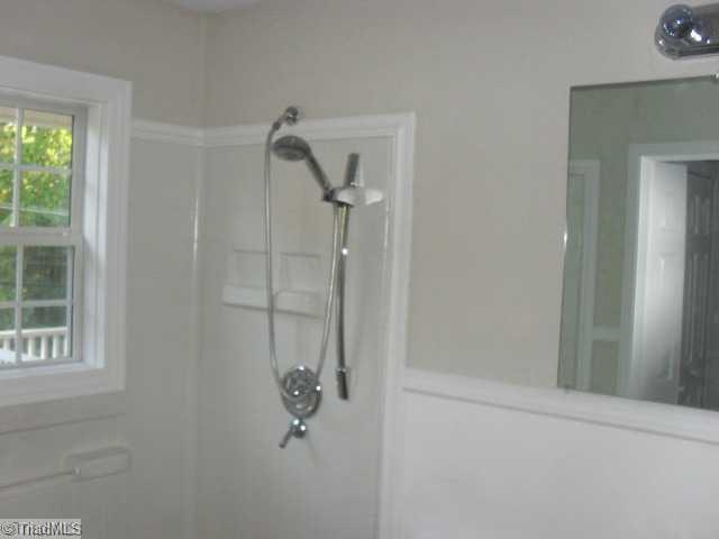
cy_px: 270
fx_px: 727
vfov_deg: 40.7
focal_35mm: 35
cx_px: 360
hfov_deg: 52.6
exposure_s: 1/45
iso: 200
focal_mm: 6.3
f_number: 3.2
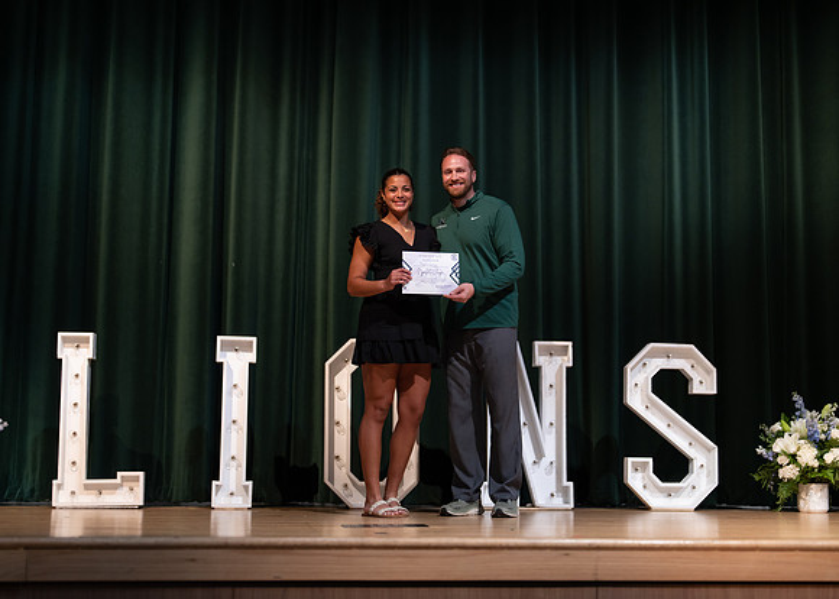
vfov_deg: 26.6
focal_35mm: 53
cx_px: 437
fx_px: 1264
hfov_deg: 36.7
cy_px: 299
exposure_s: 1/320
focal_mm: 50
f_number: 1.2
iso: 500
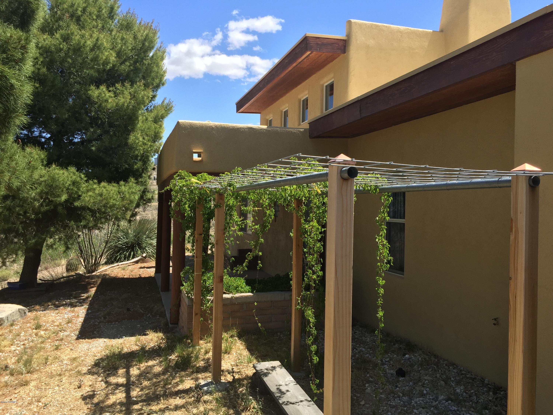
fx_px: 463
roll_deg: -1.0
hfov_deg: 61.7
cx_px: 276
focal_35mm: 29
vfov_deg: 48.2
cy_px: 208
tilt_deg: +0.4
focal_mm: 4.15
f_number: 2.2
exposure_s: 1/1364
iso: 32
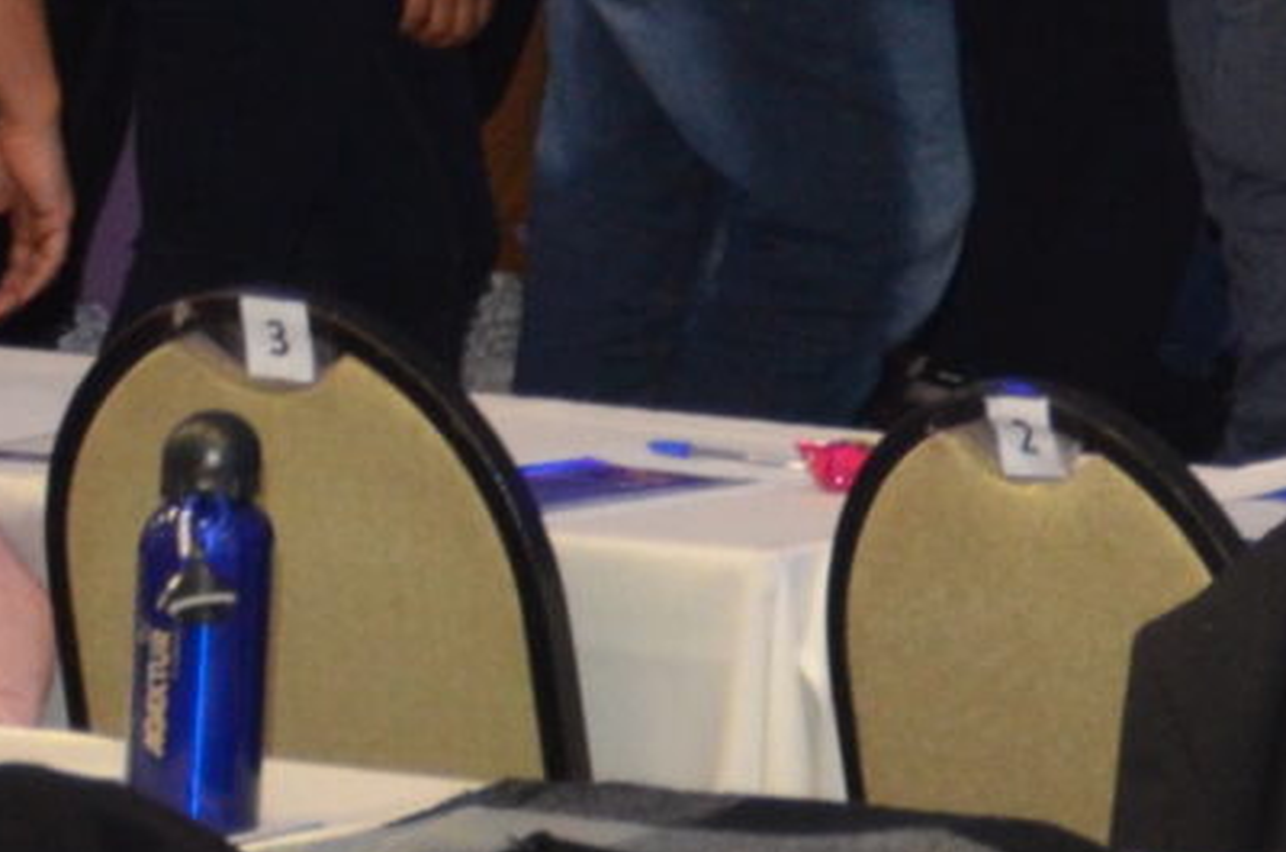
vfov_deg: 3.7
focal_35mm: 365
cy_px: -1341
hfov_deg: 5.4
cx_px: 3630
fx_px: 13013
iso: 800
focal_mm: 38
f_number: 4.2
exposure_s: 1/60
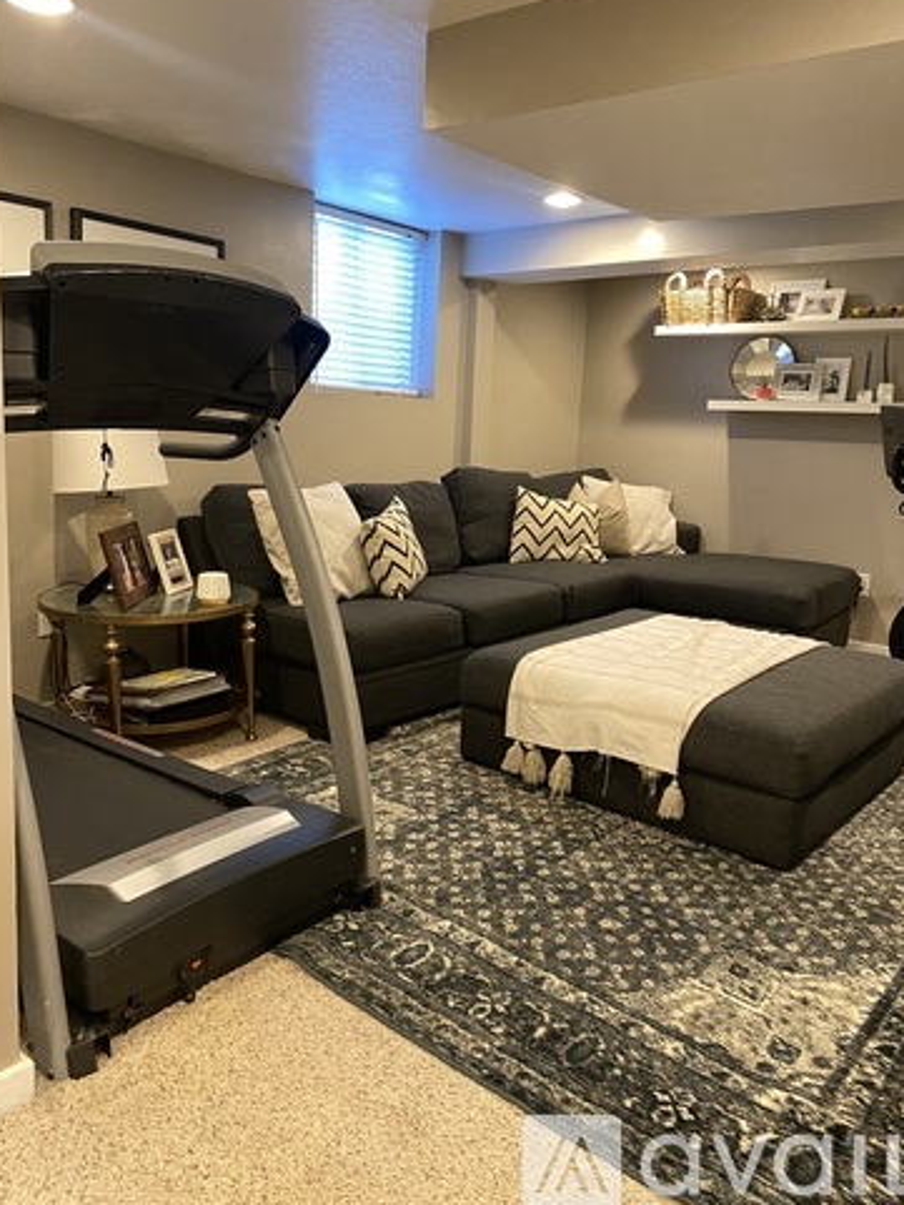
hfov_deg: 51.4
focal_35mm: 27
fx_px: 940
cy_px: 589
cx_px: 457
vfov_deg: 65.3
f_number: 1.8
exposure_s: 1/60
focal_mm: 4.25
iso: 400
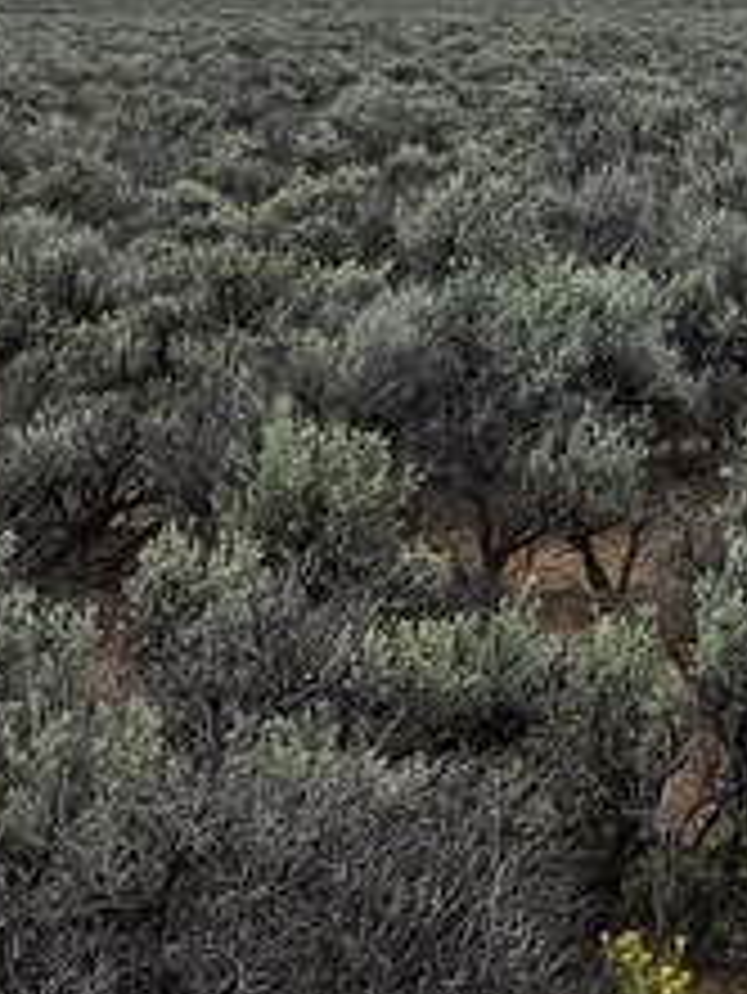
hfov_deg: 13.9
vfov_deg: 18.7
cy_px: -157
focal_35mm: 100
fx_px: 2875
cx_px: 1120
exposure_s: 1/3967
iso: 80
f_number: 1.8
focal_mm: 5.4
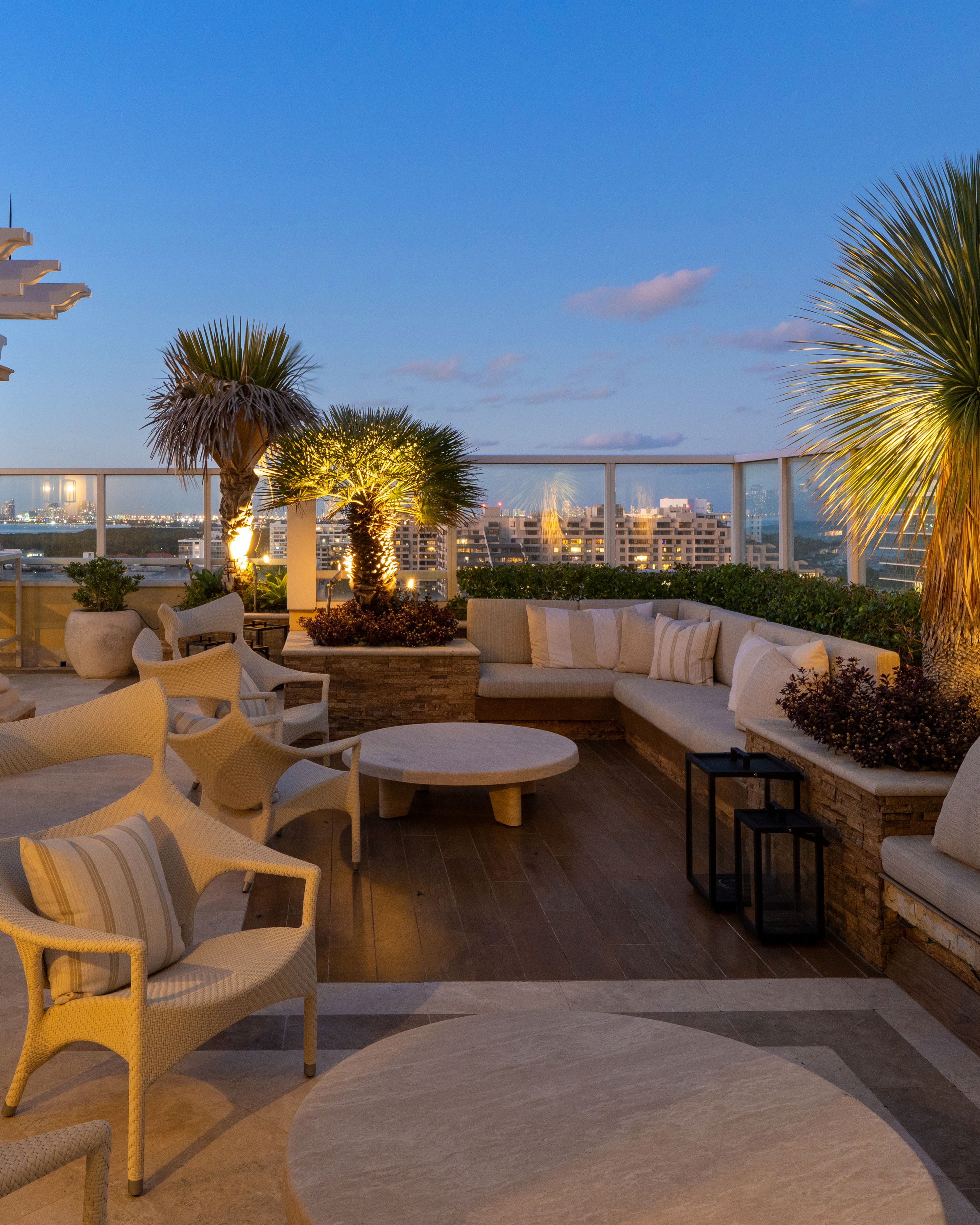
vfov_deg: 56.9
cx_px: 355
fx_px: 1124
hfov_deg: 46.6
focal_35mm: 31
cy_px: 511
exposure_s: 2.5
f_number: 8
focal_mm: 14
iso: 320
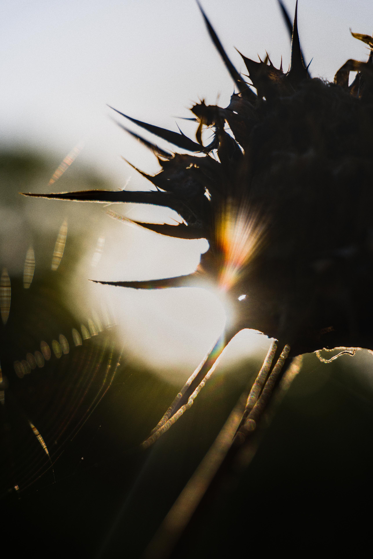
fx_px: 1166
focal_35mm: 75
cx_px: 186
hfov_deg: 18.2
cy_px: 280
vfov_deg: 27.0
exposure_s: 1/500
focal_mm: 50
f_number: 4.8
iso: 125
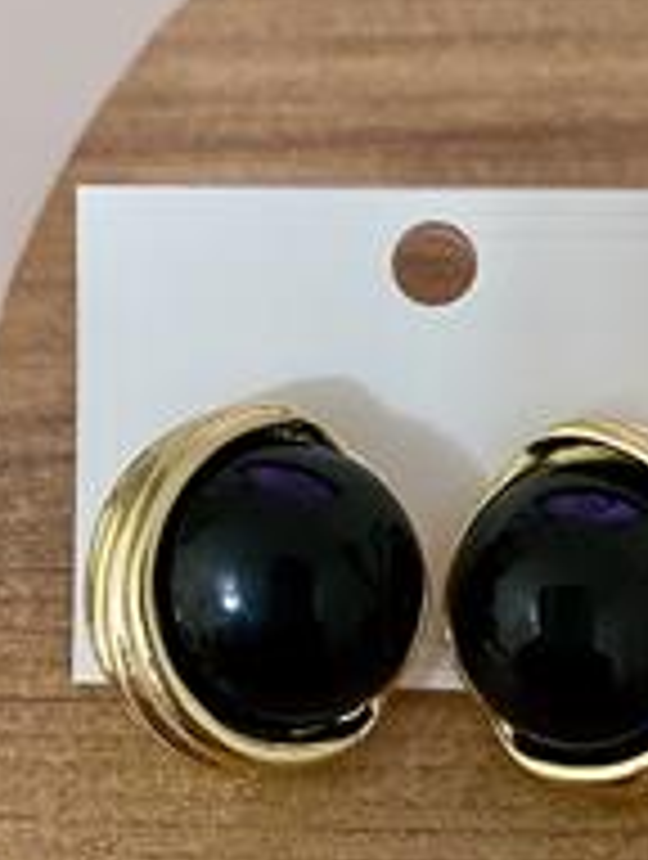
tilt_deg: -53.3
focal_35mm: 54
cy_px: 471
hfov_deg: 27.1
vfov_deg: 35.5
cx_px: 382
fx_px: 1343
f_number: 1.8
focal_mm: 4.25
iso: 500
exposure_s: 1/33
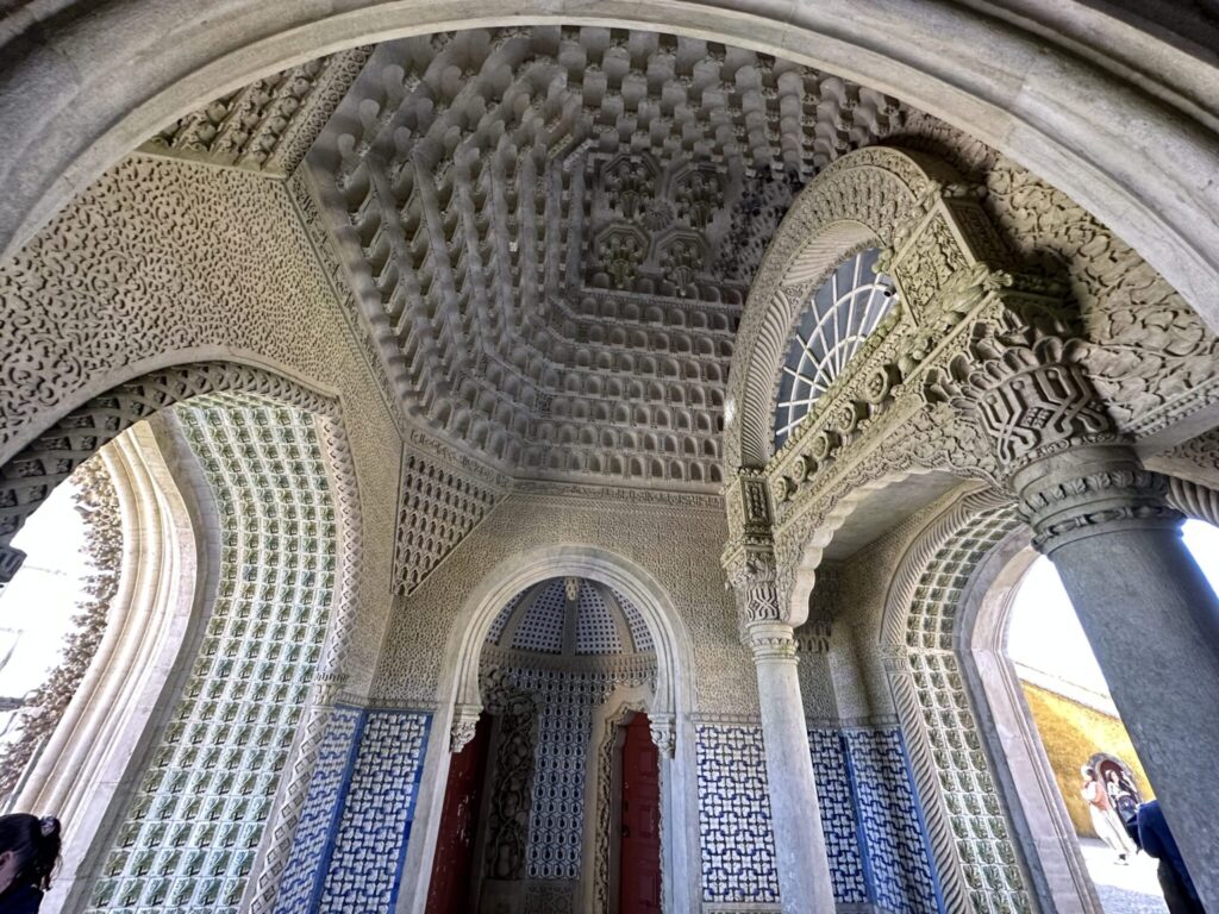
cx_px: 610
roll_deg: -1.3
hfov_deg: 102.1
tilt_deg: +30.2
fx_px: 493
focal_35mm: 14
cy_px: 457
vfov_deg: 85.7
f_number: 2.2
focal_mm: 2.22
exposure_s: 1/99
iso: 250
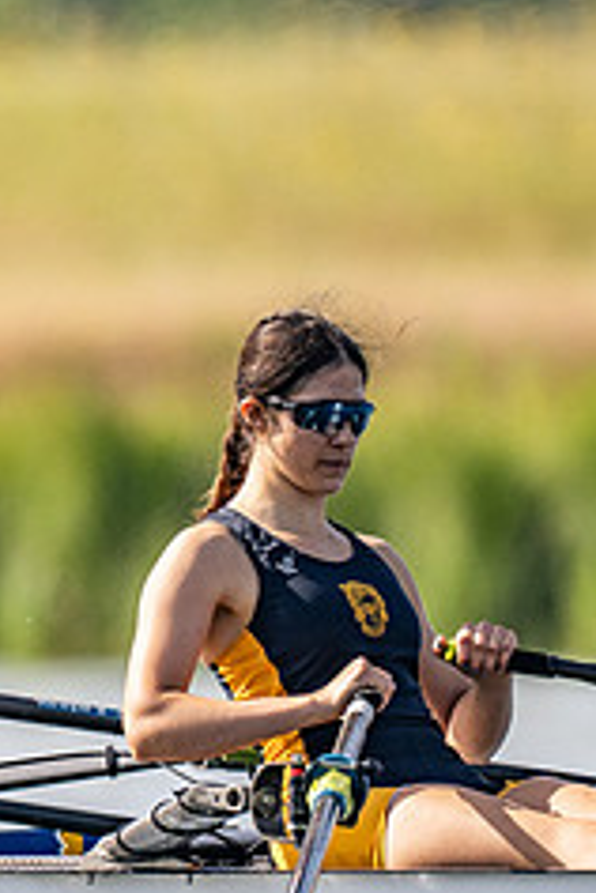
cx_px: -419
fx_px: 54579
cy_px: 592
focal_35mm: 2198
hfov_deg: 0.6
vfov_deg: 0.9
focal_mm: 600
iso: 180
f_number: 4
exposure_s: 1/2500
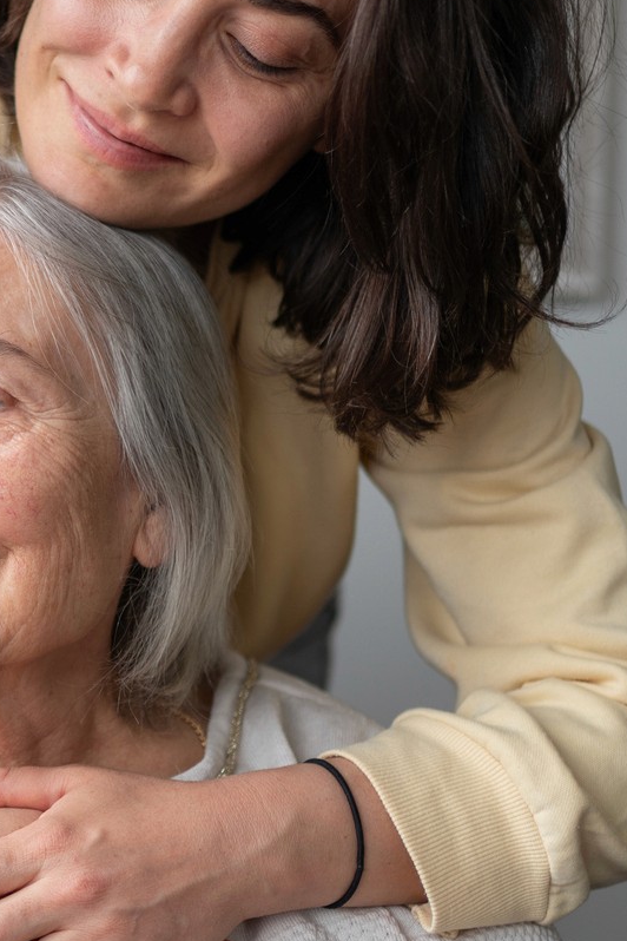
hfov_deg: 14.3
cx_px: -114
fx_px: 2429
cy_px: 514
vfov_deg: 21.9
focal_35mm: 93
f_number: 1.8
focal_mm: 35
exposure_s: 1/60
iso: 80
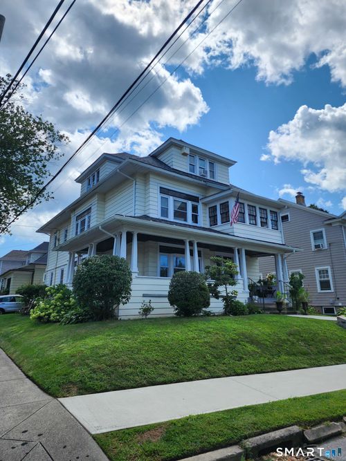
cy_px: 230
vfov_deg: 73.9
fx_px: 307
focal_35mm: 23
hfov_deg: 58.9
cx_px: 173
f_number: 1.8
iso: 12
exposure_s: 1/1550
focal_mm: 6.4
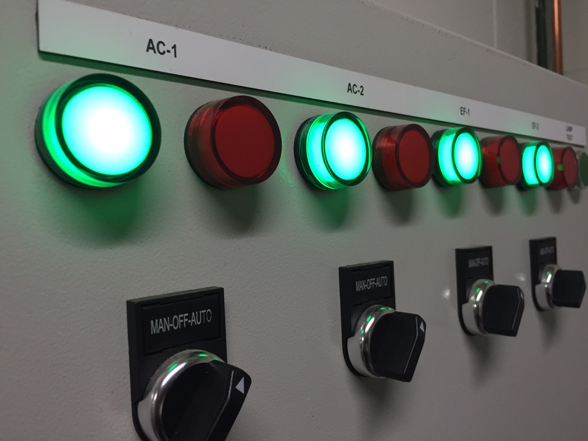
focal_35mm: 29
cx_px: 294
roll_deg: +1.3
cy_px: 220
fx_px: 493
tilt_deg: -1.0
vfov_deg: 48.2
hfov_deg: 61.7
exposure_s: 1/33
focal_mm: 4.15
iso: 64
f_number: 2.2
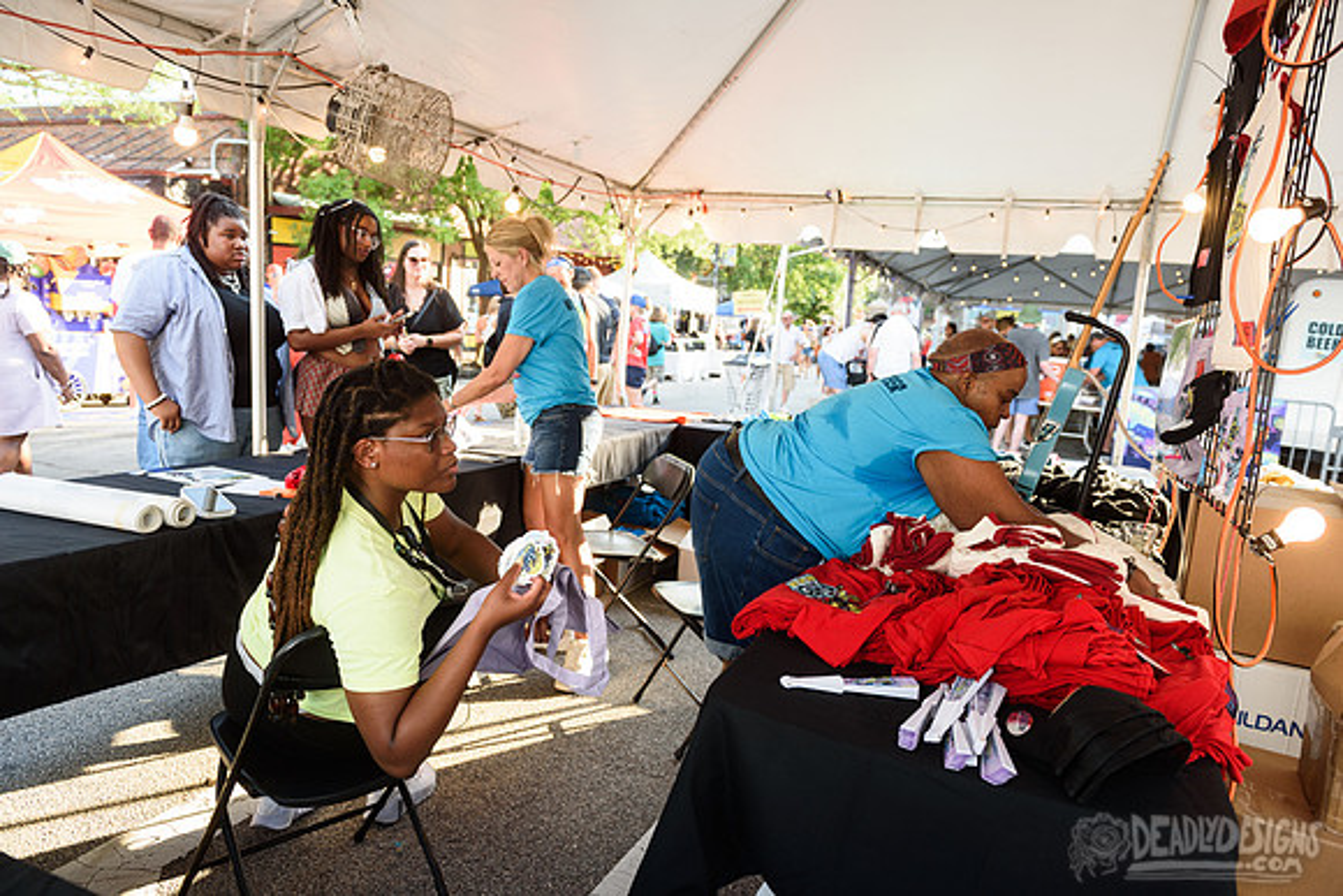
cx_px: 672
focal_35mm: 24
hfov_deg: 73.7
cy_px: 448
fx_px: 896
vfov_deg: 53.2
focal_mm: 24
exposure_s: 1/160
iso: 250
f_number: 5
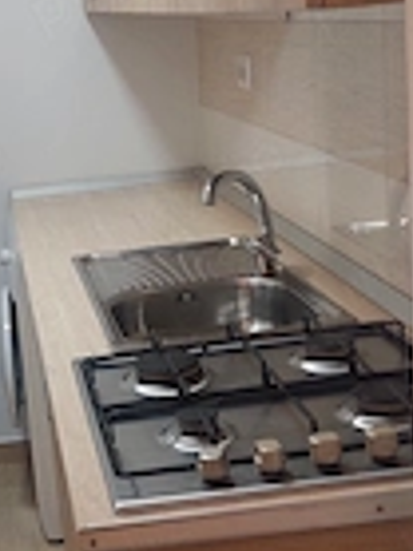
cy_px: 301
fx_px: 1099
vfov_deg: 28.2
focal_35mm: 69
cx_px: 16
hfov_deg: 20.7
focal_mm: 5.23
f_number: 1.8
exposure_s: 1/50
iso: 100
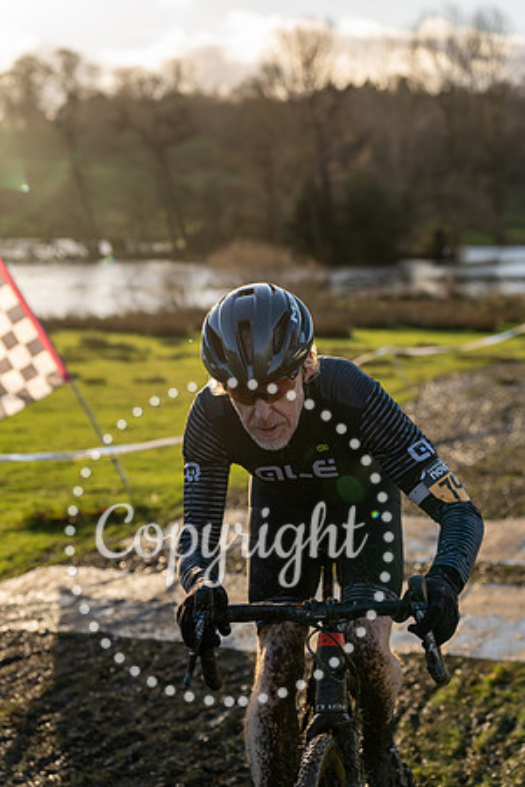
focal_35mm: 70
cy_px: 394
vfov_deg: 28.8
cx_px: 262
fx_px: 1531
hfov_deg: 19.5
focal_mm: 70
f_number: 4
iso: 250
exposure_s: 1/1000
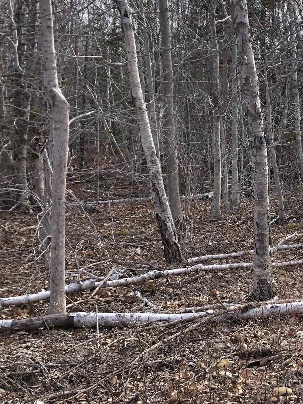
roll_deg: -1.8
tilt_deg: -3.8
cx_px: 271
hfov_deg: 24.1
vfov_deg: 32.7
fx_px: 688
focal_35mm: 59
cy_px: 189
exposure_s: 1/906
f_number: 1.8
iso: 20
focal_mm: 3.99
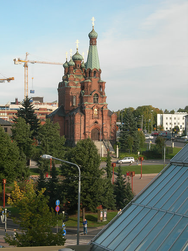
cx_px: 94
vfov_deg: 17.4
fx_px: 818
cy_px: 126
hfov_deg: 13.1
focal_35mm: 113
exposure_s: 1/62.3
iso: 50
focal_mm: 23.4
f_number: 8.2
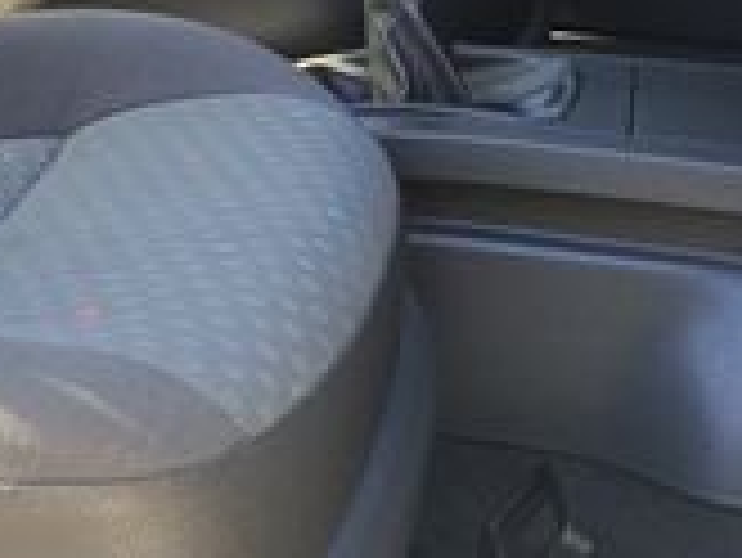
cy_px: -230
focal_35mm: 74
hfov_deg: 22.9
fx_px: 1587
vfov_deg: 18.1
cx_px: -270
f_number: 1.5
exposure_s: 1/121
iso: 128
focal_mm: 4.94
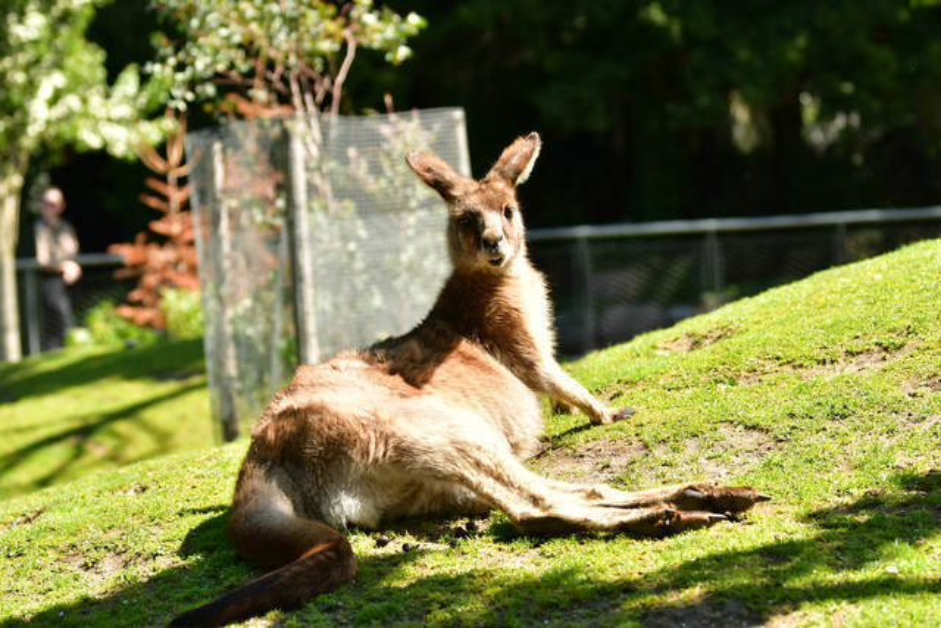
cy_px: 314
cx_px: 470
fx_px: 3660
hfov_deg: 14.7
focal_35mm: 140
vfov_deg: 9.8
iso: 500
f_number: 2.8
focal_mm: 70
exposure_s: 1/5000
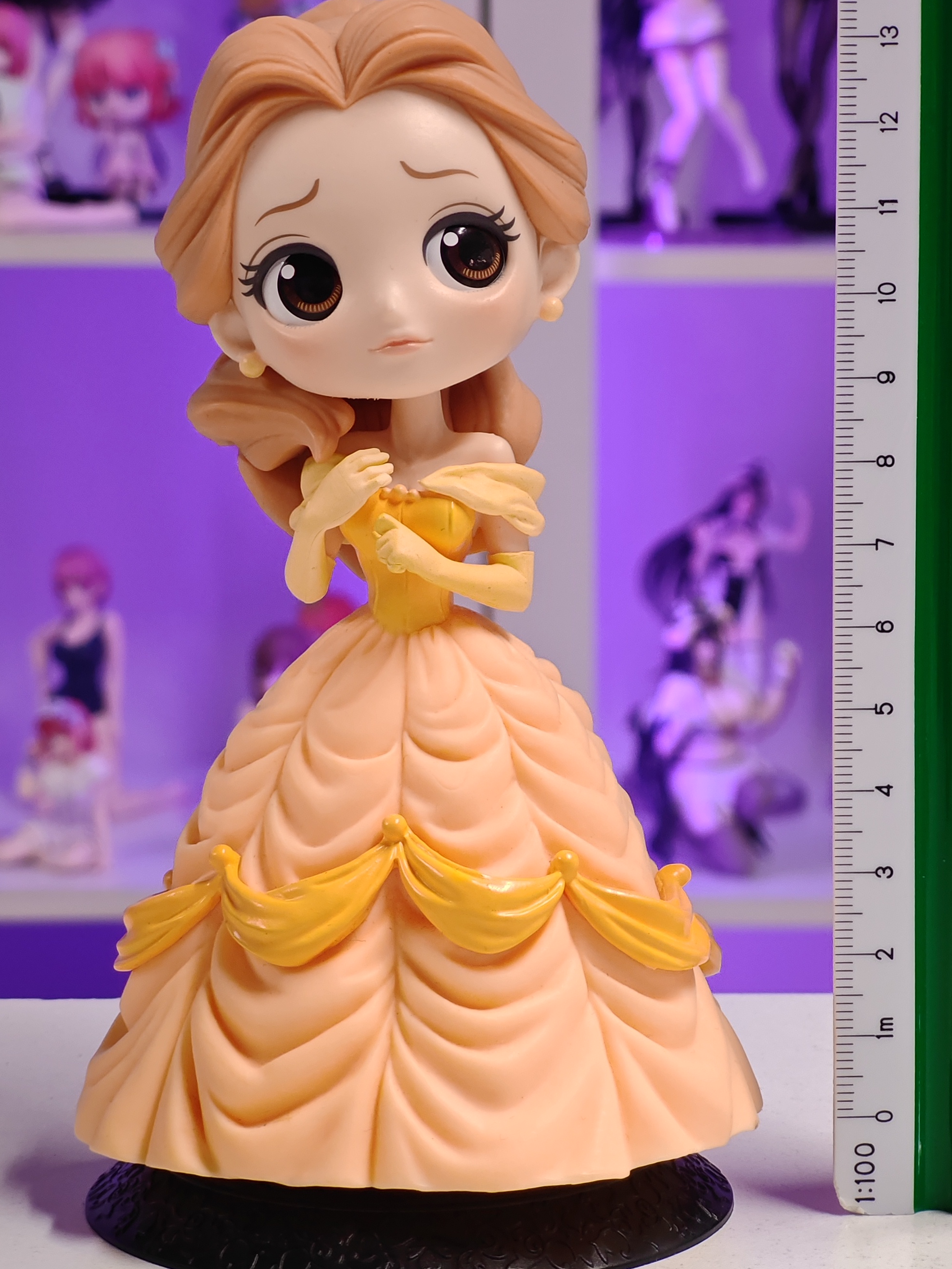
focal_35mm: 99
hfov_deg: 14.9
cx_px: 540
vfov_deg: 19.8
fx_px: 3631
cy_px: 610
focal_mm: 7.48
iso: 640
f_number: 2.4
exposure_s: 1/33.3
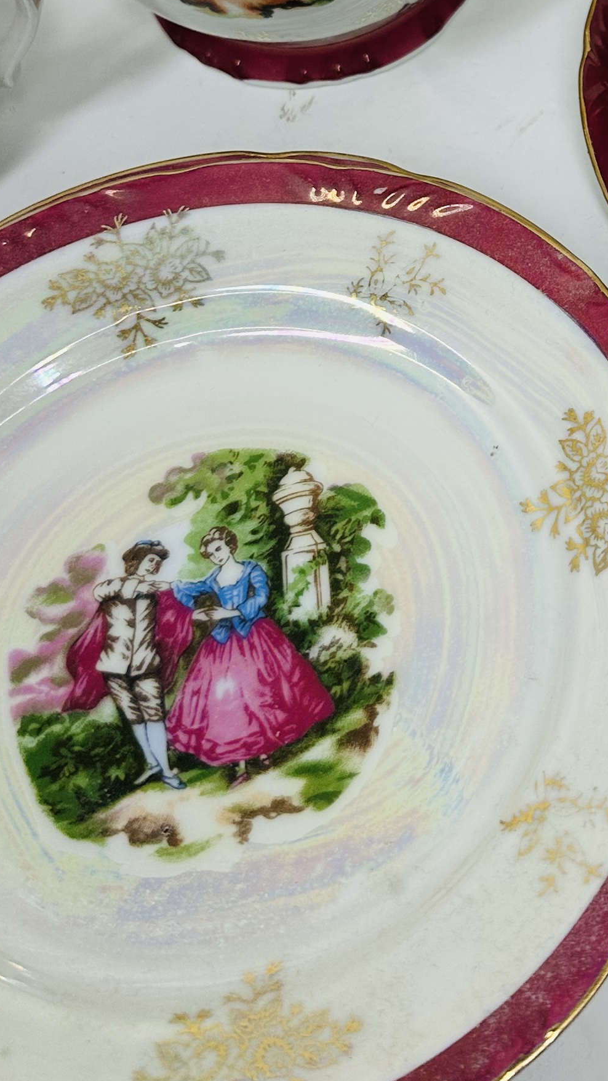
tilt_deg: -56.0
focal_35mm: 60
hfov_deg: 19.3
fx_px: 1720
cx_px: 648
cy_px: 145
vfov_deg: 33.4
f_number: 1.78
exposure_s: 1/1083
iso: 80
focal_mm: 6.86
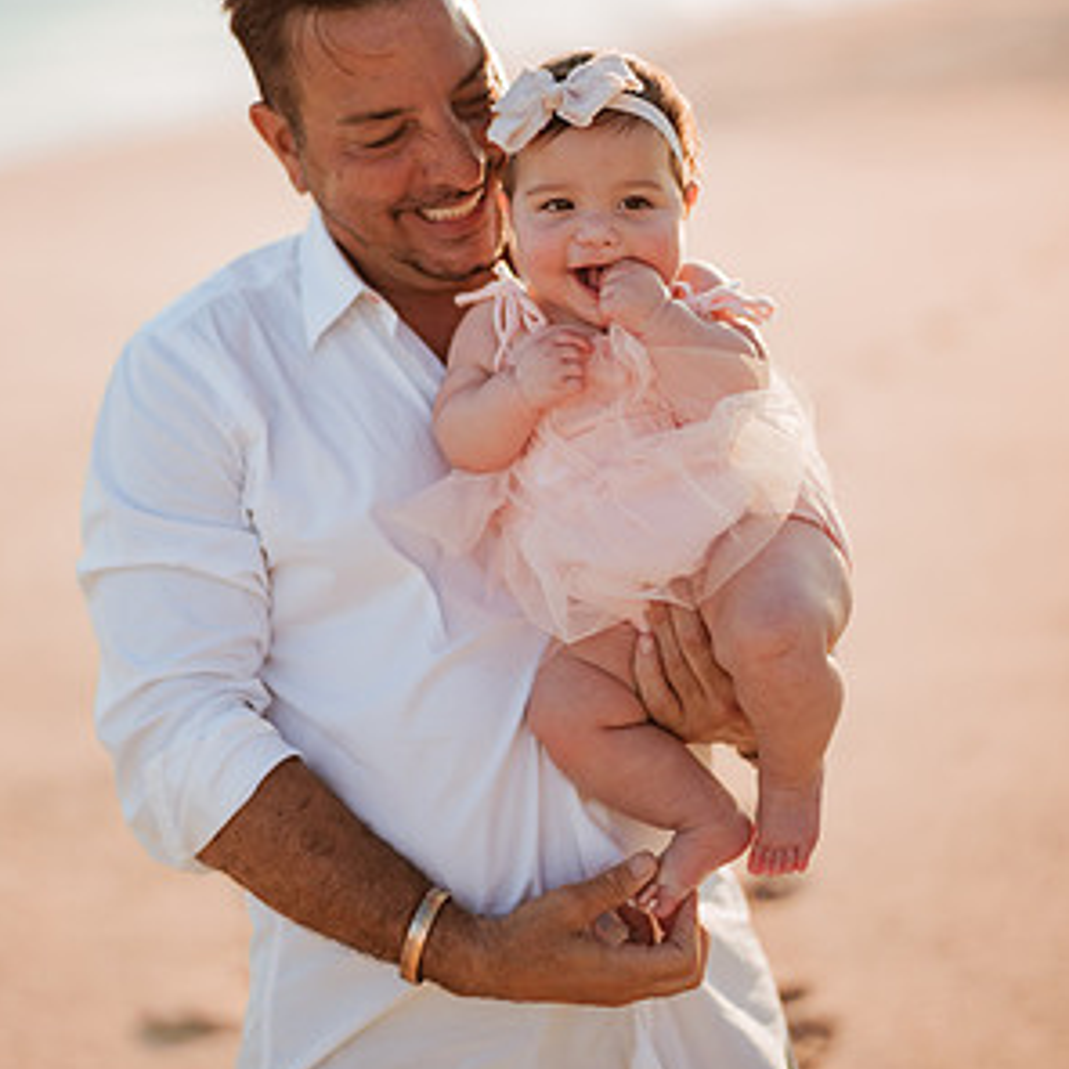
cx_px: 531
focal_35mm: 75
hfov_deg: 23.1
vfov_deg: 23.0
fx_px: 2620
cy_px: 455
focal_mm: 58
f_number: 1.4
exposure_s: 1/4000
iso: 100
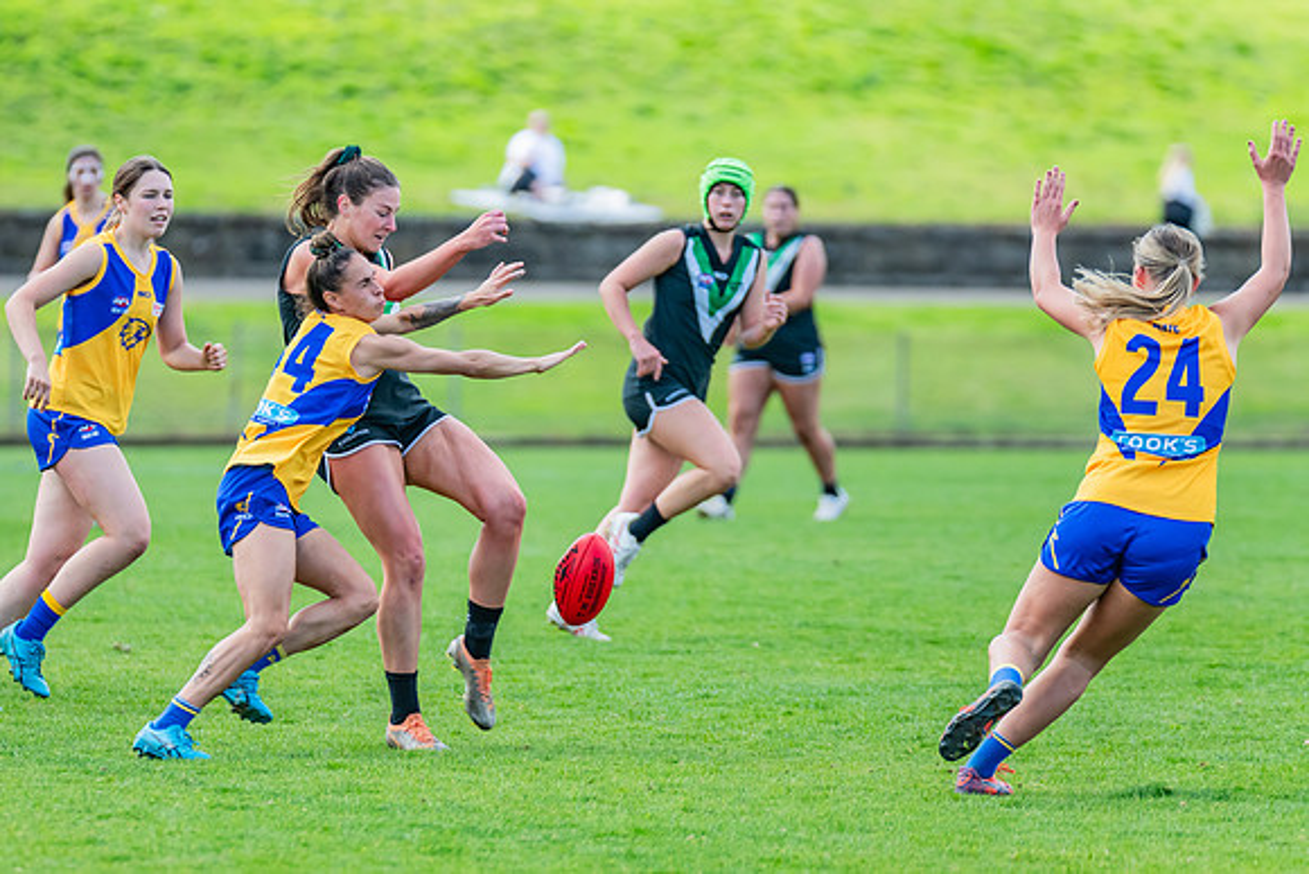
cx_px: 431
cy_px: 369
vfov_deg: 3.5
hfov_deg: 5.2
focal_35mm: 397
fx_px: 14433
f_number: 4.5
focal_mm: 290
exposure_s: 1/1600
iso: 800
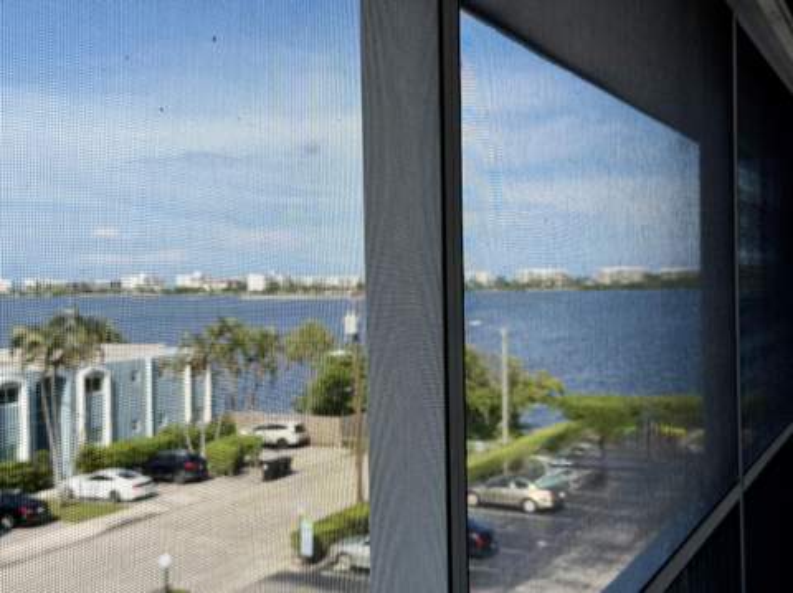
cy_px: 296
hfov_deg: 39.7
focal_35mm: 48
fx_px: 1099
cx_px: 396
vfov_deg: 30.2
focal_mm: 6.76
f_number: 1.78
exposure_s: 1/3096
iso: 64
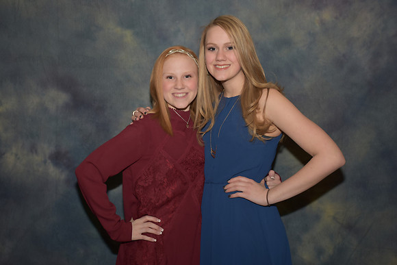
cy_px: 132
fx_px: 563
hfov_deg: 38.9
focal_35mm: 51
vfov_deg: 26.5
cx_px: 198
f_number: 5
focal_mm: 34
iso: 200
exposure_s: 1/60
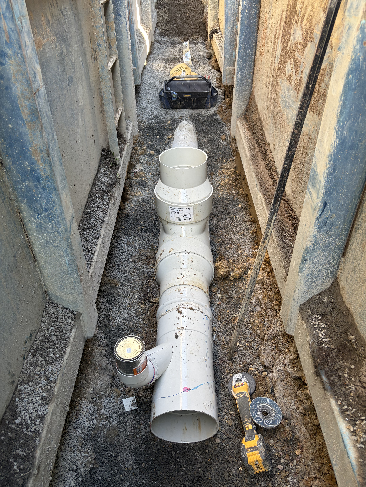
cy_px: 244
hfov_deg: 53.1
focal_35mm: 26
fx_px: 367
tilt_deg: -39.3
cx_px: 183
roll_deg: +0.5
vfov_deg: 67.3
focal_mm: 5.96
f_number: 1.6
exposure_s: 1/122
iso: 100
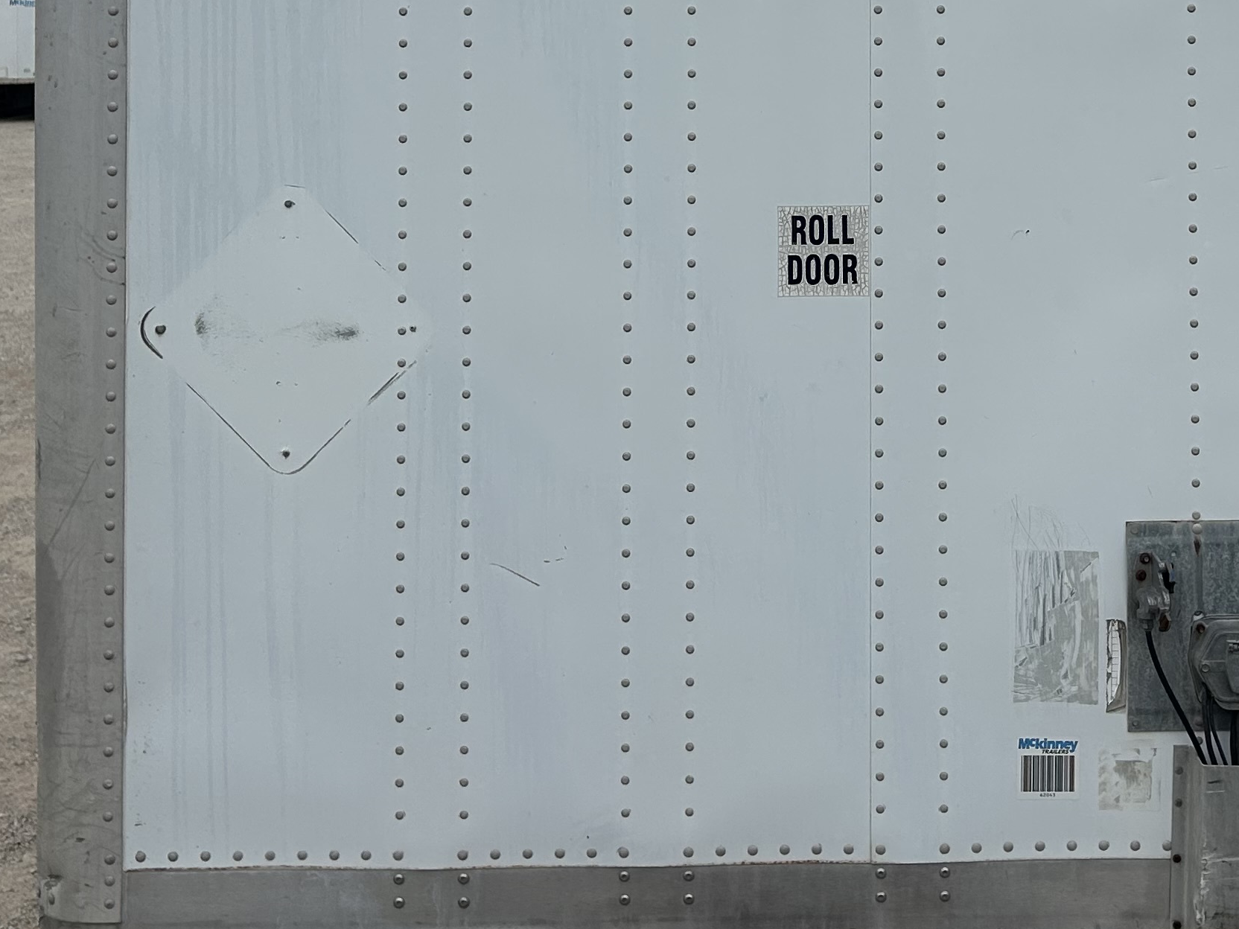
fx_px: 2255
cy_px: 39
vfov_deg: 22.5
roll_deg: -0.9
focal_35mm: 63
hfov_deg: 30.3
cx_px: 889
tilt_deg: +1.8
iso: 50
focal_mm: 5.7
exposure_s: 1/7463
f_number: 1.5
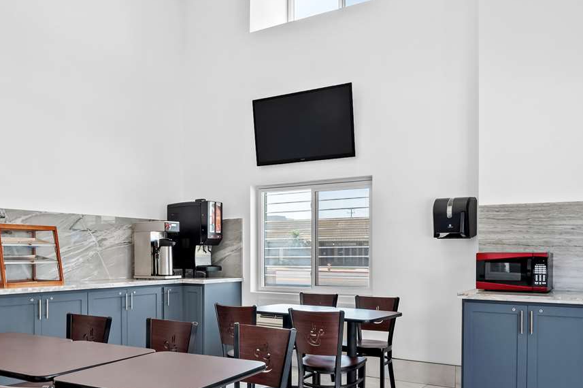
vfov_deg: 44.4
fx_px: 453
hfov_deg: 65.5
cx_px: 287
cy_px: 302
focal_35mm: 28
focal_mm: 16
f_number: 11
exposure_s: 1/6
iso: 400
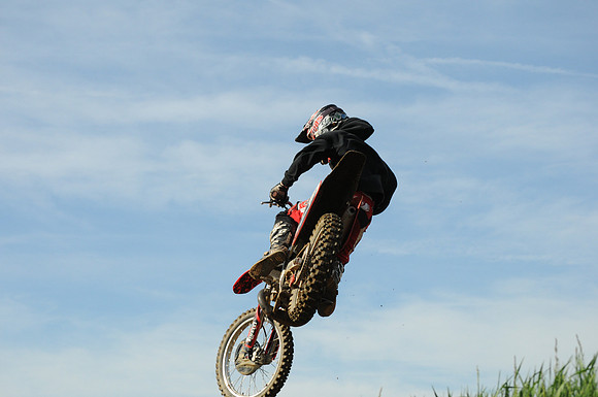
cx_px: 299
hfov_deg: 19.0
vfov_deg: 12.6
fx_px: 1791
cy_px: 198
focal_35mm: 108
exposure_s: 1/1600
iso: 640
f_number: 8
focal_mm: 72
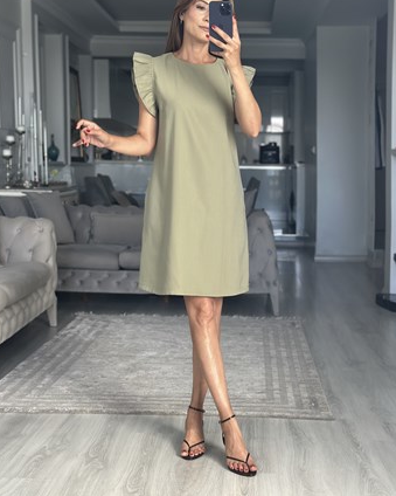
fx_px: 821
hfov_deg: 27.1
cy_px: 205
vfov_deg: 33.5
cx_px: 190
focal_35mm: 56
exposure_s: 1/121
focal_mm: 6.86
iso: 125
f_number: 1.78
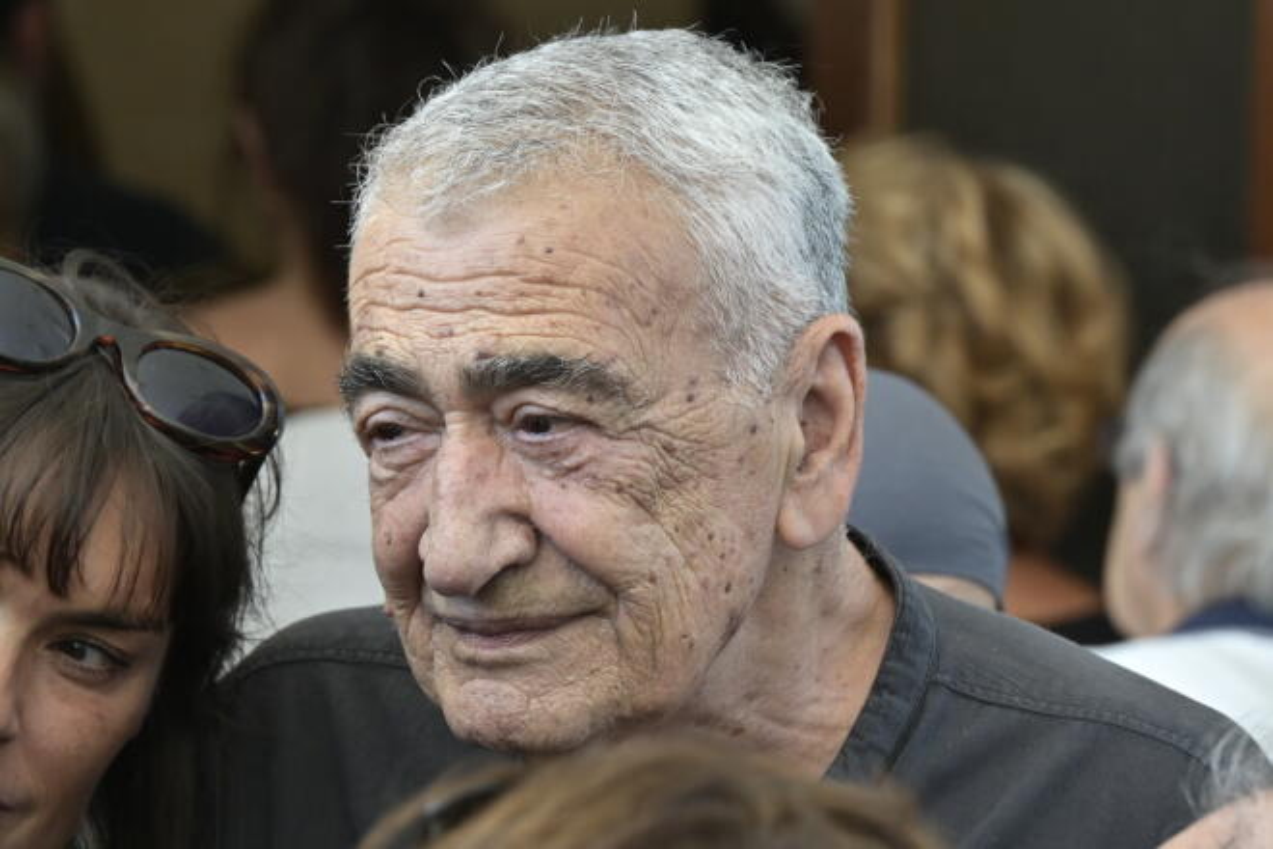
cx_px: 636
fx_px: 9016
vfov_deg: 5.4
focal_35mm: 255
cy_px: 424
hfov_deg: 8.1
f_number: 8
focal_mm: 170
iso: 640
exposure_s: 1/125
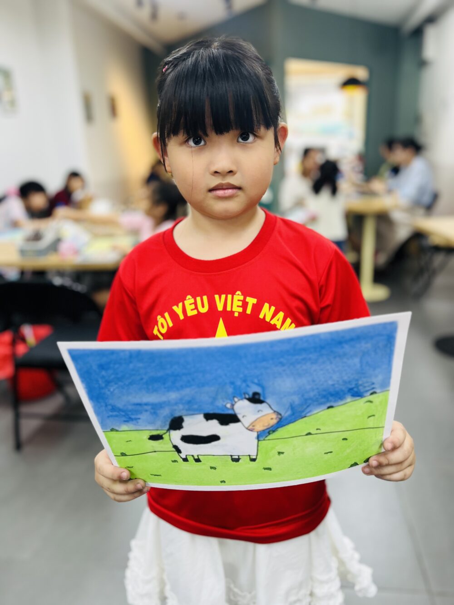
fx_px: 455
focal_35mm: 26
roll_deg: +3.3
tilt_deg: -18.2
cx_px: 227
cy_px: 302
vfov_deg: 67.3
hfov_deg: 53.1
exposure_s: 1/100
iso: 64
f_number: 1.6
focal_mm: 5.1
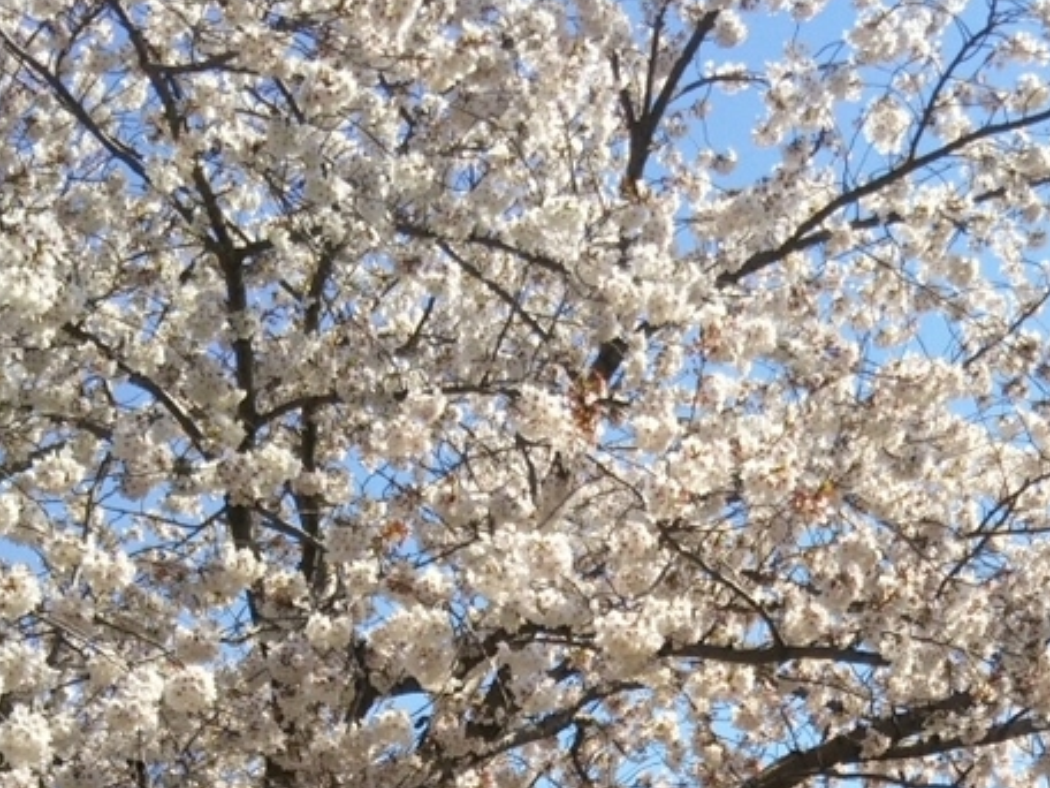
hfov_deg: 24.5
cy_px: 988
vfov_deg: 17.6
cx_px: 746
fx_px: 2396
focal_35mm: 79
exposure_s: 1/961
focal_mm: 4
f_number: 2.2
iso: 25
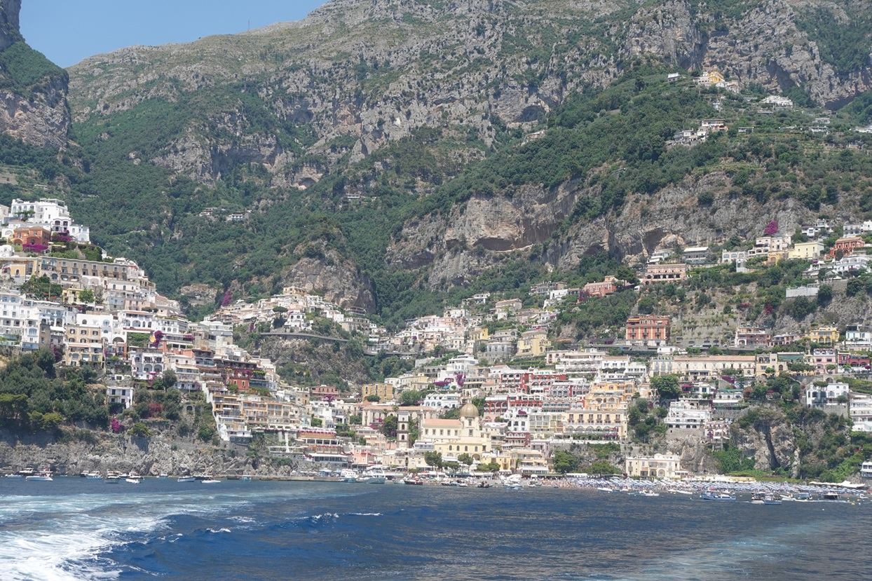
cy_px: 290
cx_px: 436
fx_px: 1332
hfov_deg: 36.3
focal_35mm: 55
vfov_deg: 24.6
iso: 125
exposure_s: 1/400
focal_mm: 20.25
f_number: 5.6
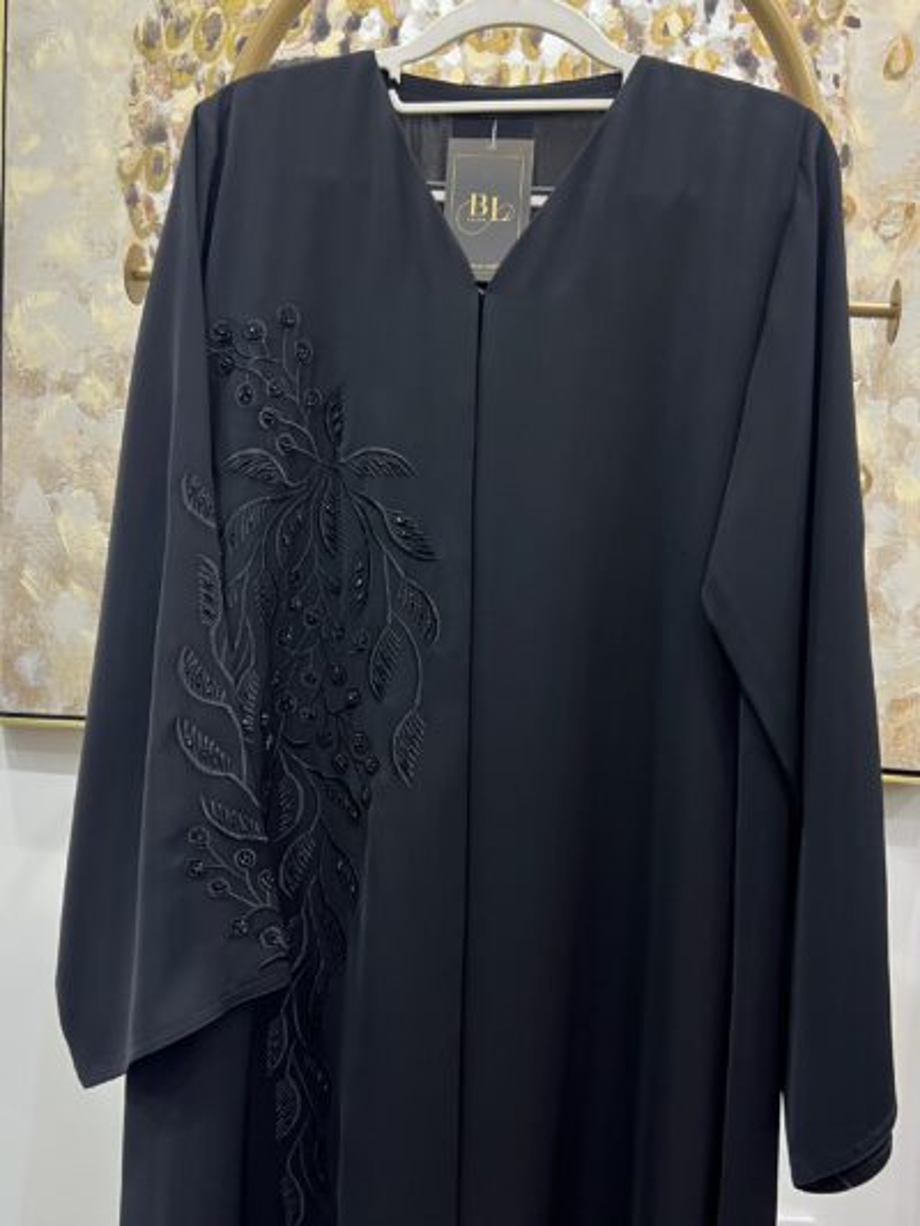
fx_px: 921
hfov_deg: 53.1
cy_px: 613
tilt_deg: -5.5
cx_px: 460
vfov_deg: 67.3
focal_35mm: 26
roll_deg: -2.9
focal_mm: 5.7
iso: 64
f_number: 1.5
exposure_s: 1/50
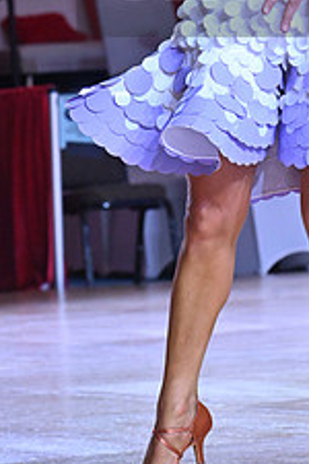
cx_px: 362
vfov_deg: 6.1
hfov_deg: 4.1
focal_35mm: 335
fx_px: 4313
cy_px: -31
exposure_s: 1/400
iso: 4000
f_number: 7.1
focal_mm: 130
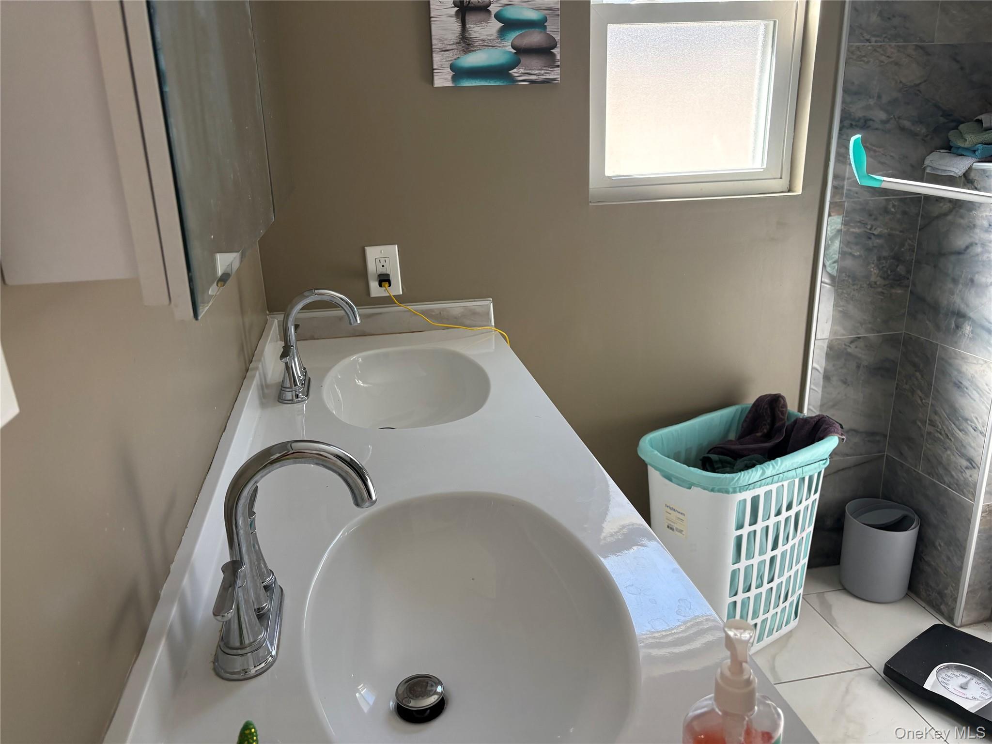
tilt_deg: -17.9
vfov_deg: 53.1
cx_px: 496
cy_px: 372
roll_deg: +2.2
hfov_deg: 67.3
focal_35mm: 26
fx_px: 745
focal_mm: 5.96
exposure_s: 1/194
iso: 125
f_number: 1.6
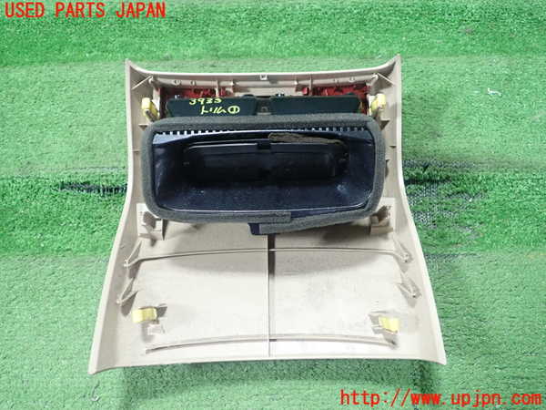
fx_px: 473
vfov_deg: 46.8
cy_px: 205
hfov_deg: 60.0
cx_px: 273
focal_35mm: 30
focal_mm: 5.5
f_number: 2.3
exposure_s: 1/125
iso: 800
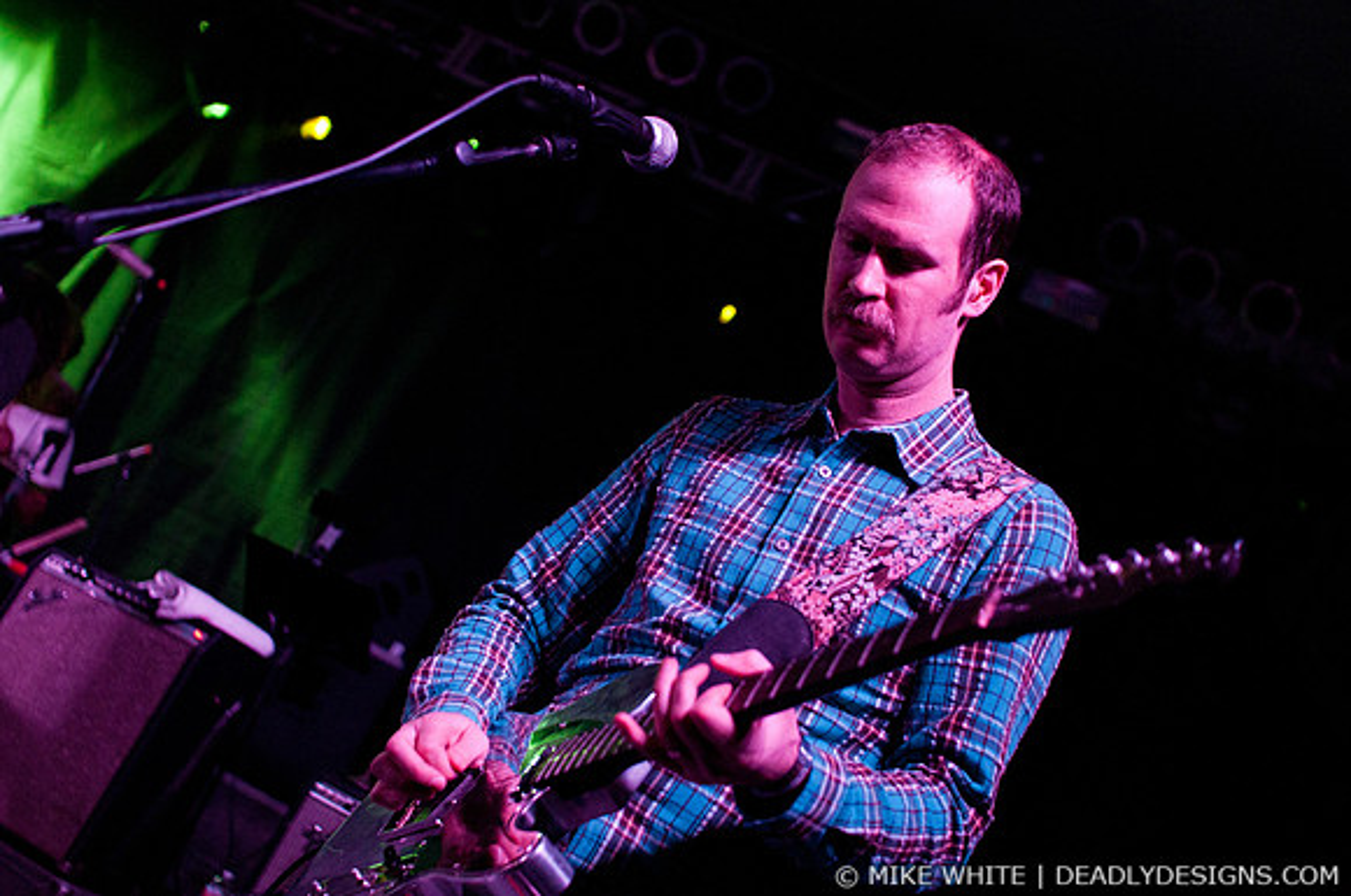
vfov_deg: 29.8
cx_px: 676
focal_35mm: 45
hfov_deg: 43.7
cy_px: 448
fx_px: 1686
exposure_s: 1/200
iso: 1250
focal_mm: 30
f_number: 2.8
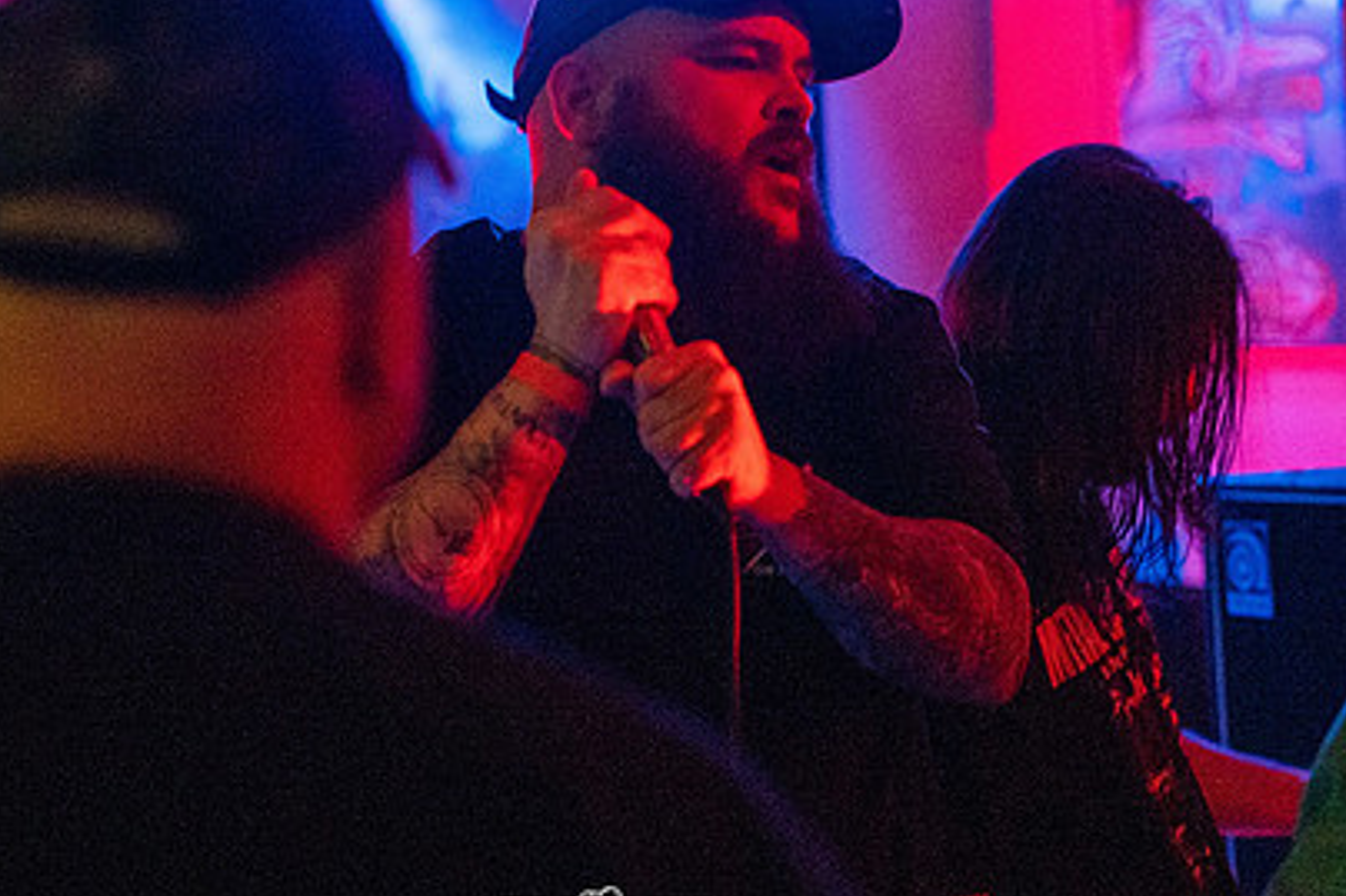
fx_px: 3849
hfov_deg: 19.5
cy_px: 115
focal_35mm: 103
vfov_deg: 13.2
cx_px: 187
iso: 3200
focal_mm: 50
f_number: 1.8
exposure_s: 1/160
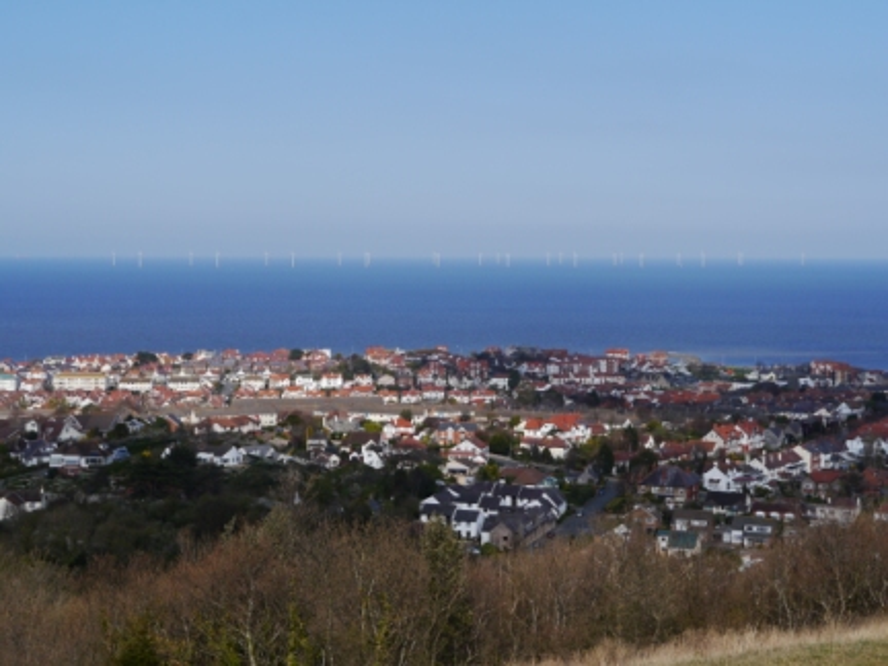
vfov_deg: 23.7
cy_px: 333
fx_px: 1590
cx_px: 444
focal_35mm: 62
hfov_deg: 31.2
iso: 160
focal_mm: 31
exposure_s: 1/400
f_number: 10
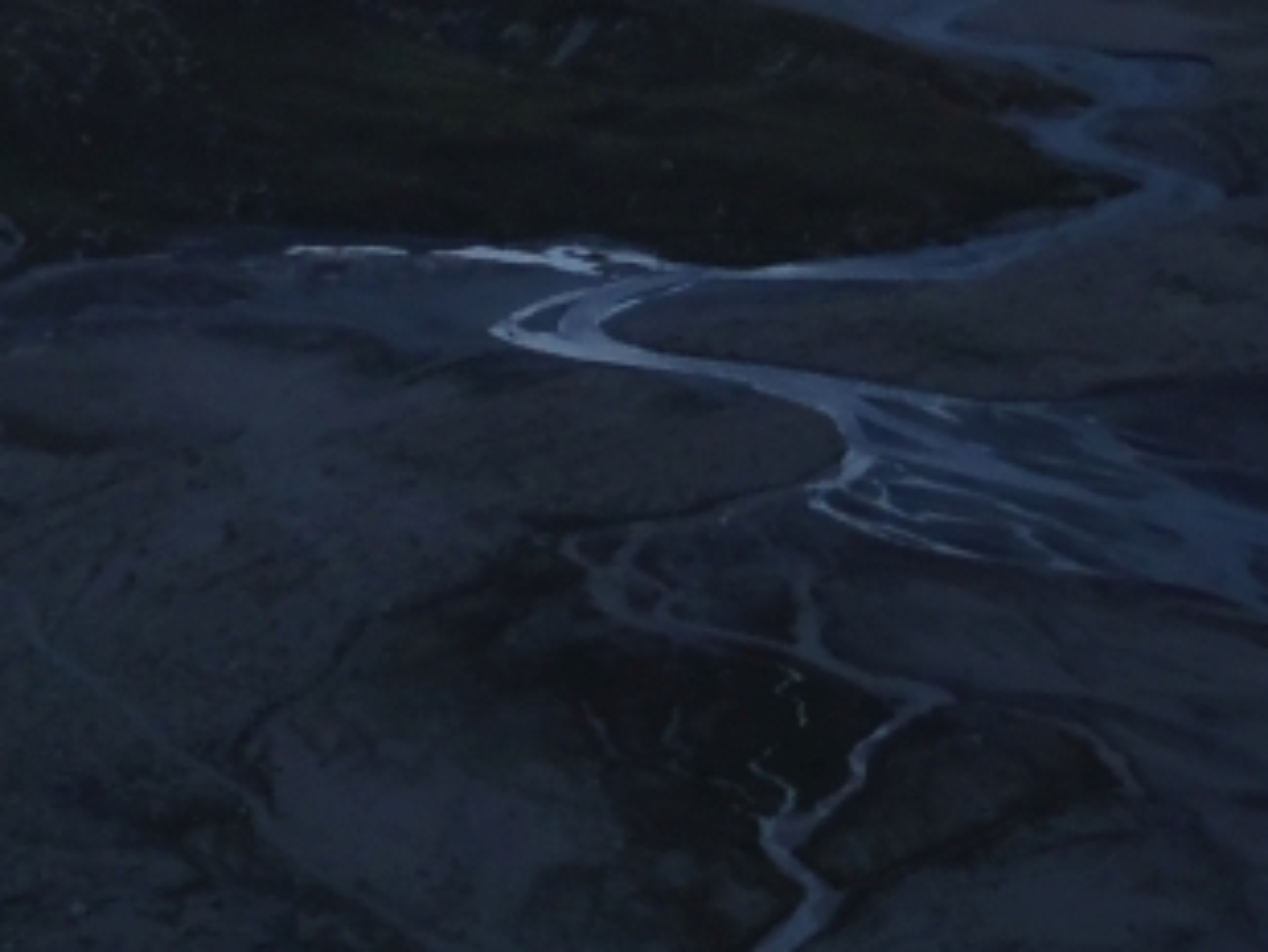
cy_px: -591
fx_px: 4581
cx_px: 156
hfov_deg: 15.6
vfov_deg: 11.3
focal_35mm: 125
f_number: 4.1
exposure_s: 1/80
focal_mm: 6.53
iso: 80
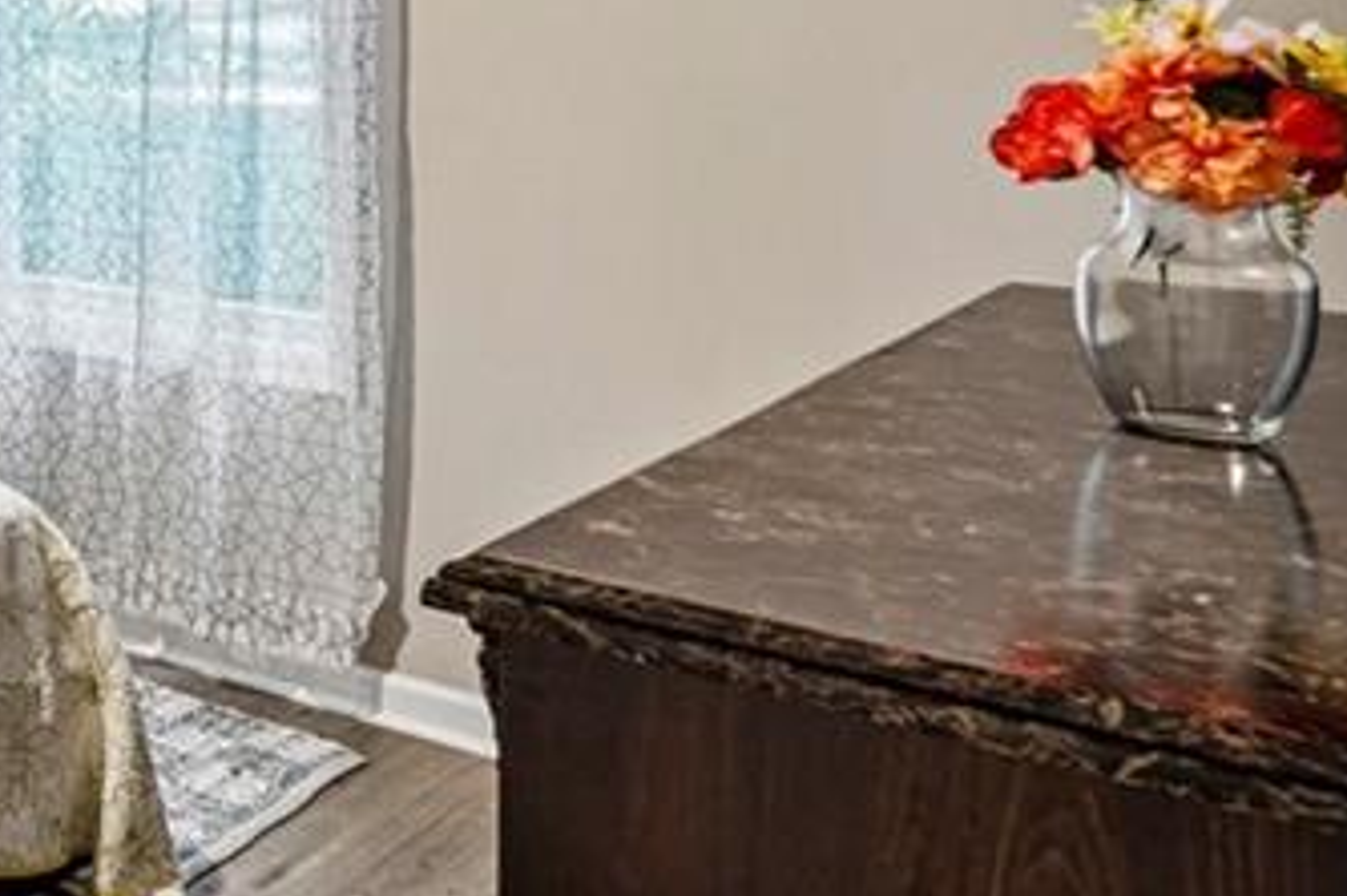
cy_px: -18
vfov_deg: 25.9
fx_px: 1832
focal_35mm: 49
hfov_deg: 27.5
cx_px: -682
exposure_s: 1/6
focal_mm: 16
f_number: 8
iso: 800
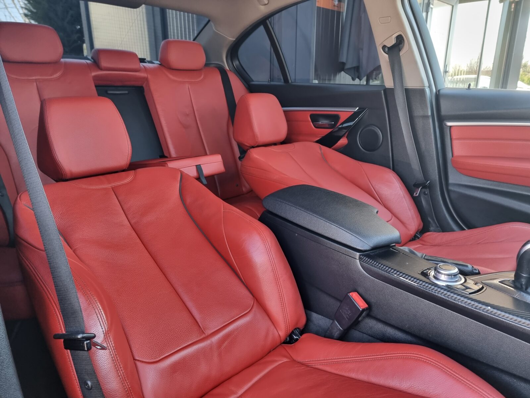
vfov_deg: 56.8
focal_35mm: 24
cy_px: 199
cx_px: 265
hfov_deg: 71.6
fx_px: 367
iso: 250
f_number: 1.8
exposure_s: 1/120
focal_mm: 6.7
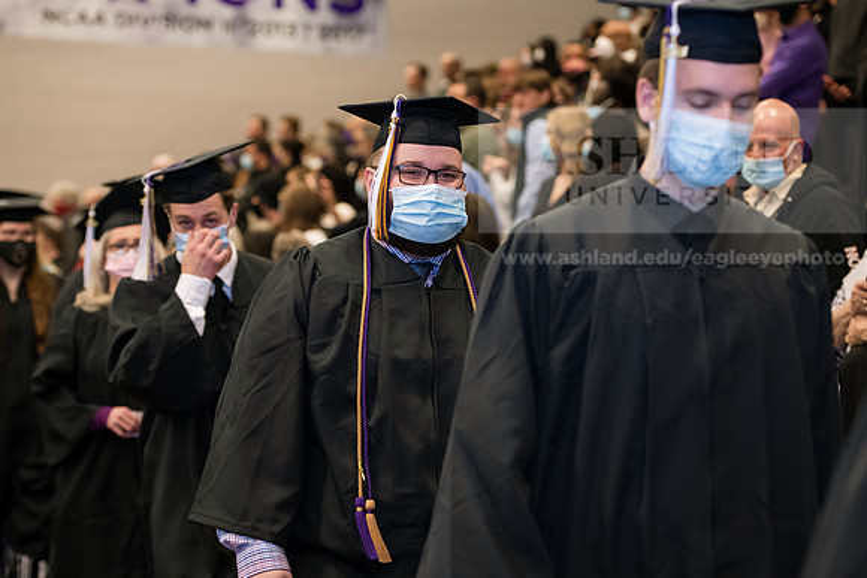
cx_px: 434
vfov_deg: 14.9
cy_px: 289
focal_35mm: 92
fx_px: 2216
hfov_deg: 22.1
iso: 1600
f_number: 3.5
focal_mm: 92
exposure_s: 1/200
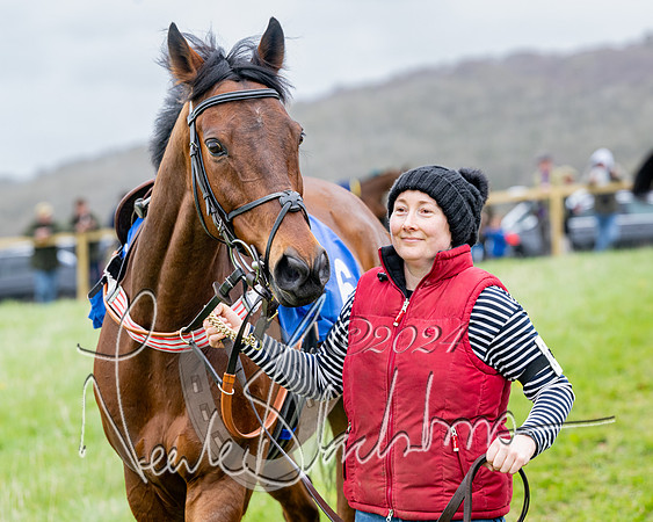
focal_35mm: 164
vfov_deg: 9.4
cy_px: 251
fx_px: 3161
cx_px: 327
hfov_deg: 11.8
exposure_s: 1/500
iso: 400
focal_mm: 135
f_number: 5
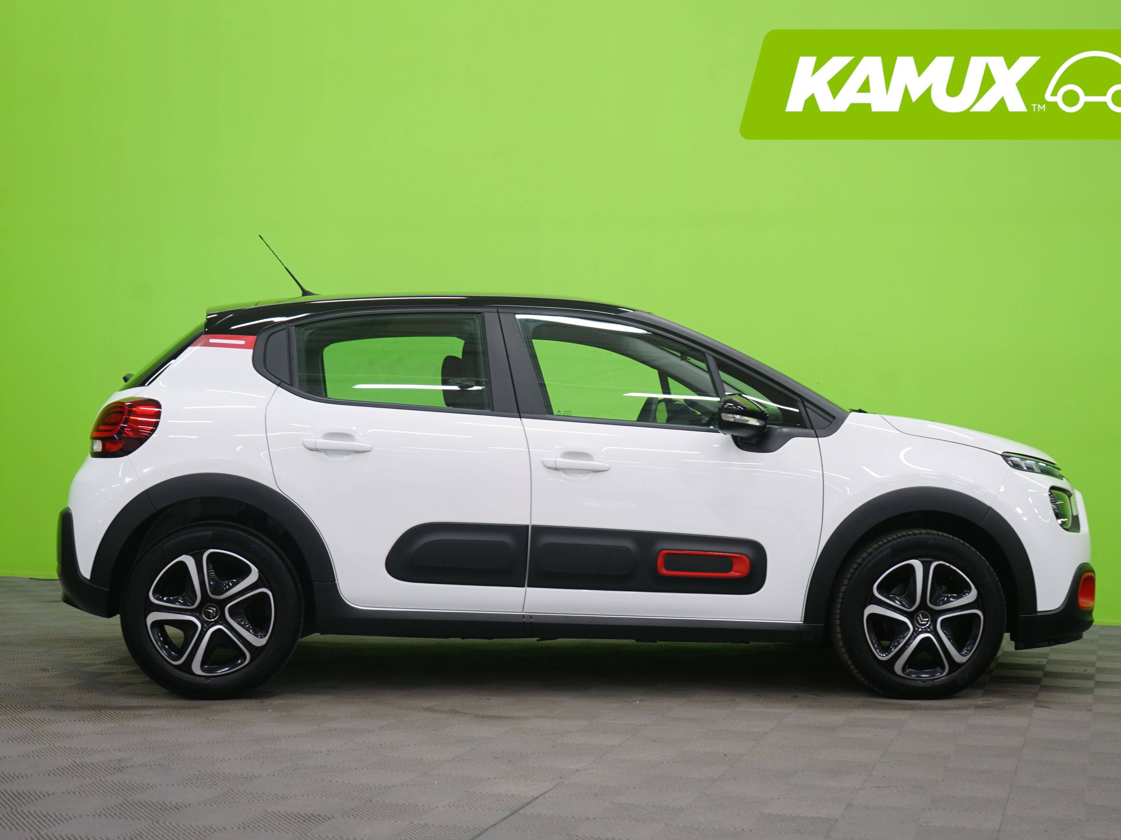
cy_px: 416
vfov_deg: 27.0
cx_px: 579
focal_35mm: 54
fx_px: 1749
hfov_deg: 35.5
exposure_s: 1/8
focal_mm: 49
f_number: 5
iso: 400
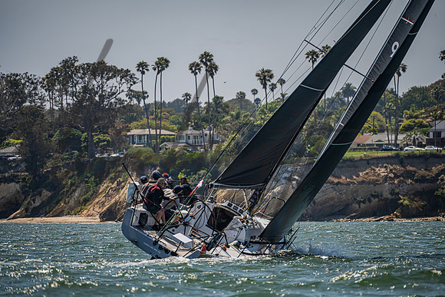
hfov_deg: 5.2
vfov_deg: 3.4
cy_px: 148
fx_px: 4945
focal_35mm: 400
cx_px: 222
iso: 400
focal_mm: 400
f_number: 8
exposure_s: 1/1600
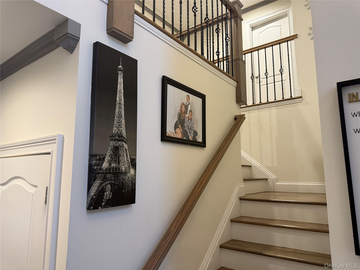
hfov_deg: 71.6
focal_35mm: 24
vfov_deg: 56.8
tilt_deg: +9.9
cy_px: 135
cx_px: 180
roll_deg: -0.5
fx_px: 250
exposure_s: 1/60
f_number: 1.78
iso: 250
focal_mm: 6.76
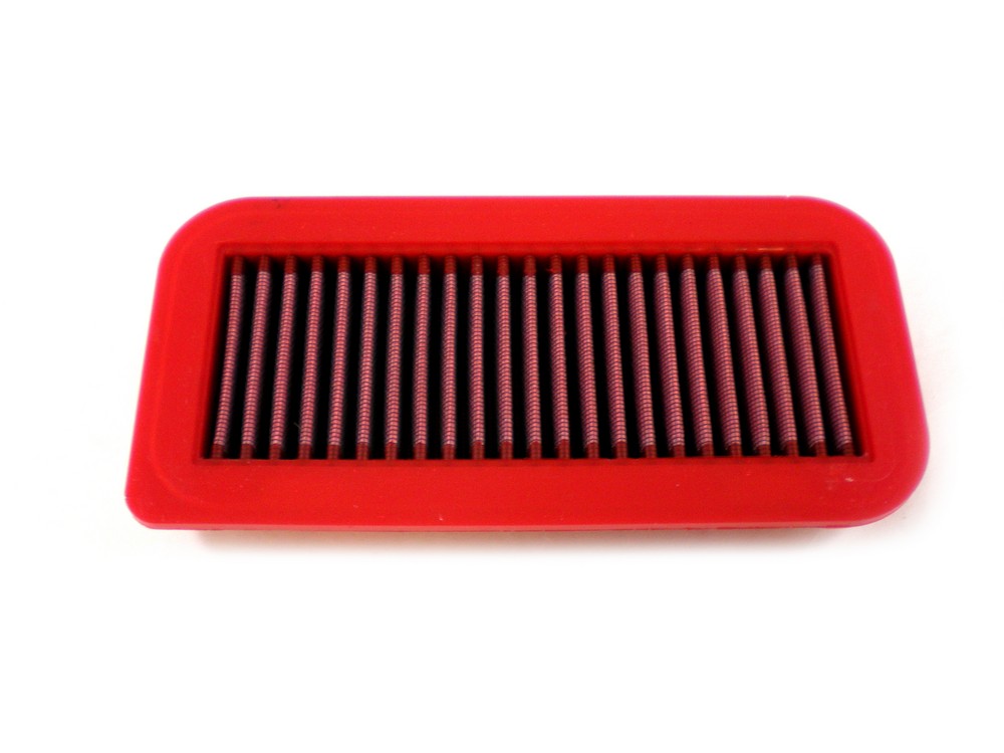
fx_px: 1102
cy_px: 376
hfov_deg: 49.0
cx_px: 502
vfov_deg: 37.7
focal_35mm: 38
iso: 126
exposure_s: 1/61.8
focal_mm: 6.3
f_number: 3.1
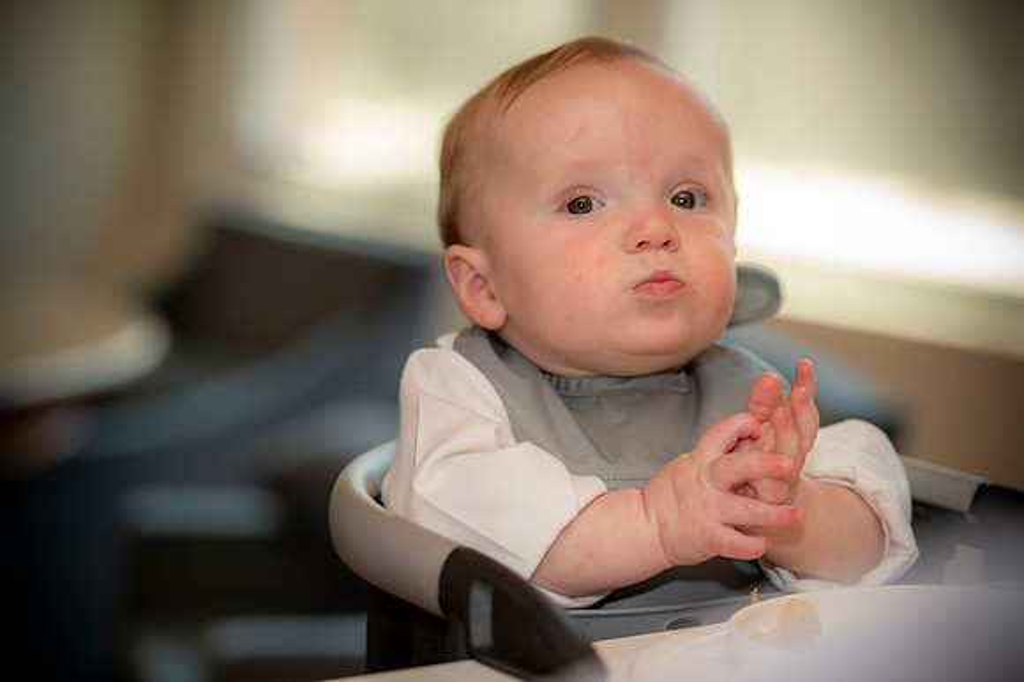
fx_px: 3838
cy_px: 341
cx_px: 512
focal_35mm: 135
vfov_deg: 10.1
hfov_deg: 15.2
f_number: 2.8
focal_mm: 135
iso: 125
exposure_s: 1/50
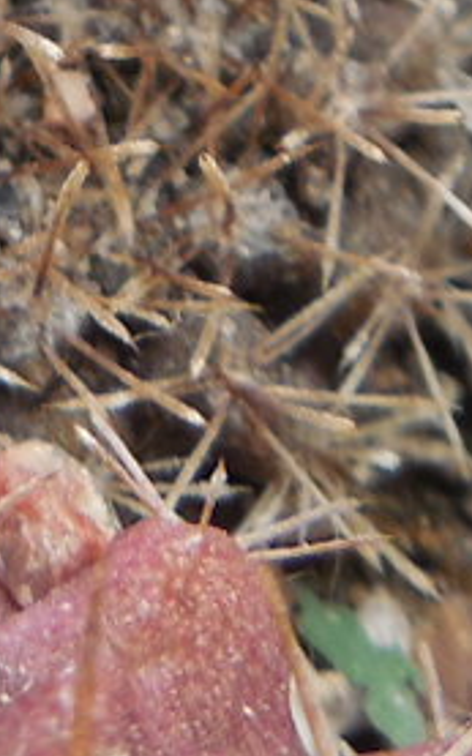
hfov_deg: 6.7
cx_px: -385
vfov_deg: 10.1
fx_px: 3913
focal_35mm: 190
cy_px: -838
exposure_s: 1/100
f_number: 3.6
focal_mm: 5.6
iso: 125
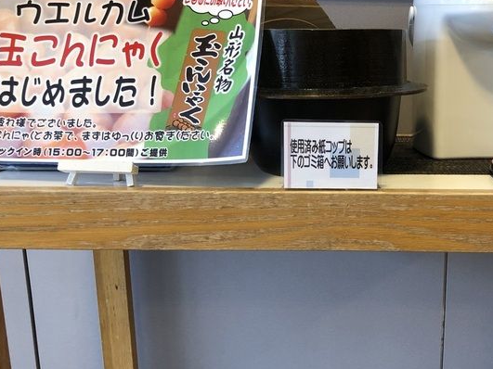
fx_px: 612
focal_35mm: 43
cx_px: 342
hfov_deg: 43.0
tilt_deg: -11.4
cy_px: 195
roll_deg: -0.2
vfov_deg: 33.6
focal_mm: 3.99
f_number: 1.8
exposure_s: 1/25
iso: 32
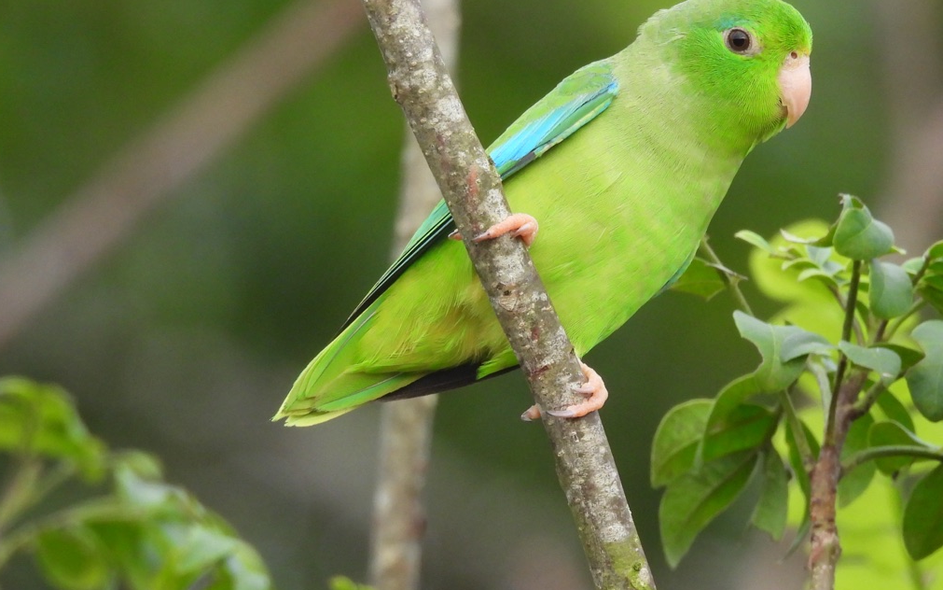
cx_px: 581
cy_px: 204
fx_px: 30173
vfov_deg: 1.1
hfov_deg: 1.8
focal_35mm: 1174
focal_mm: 143
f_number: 5.6
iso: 400
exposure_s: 1/250
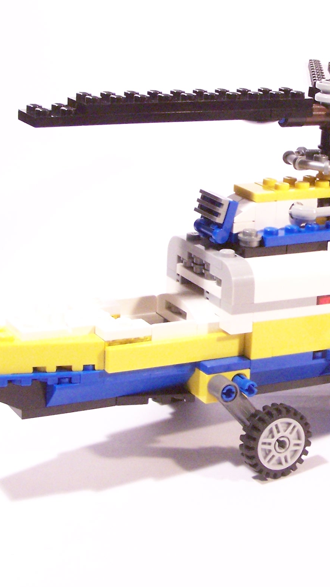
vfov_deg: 24.7
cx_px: 365
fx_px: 1338
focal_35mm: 86
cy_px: 228
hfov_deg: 13.8
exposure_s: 1/20
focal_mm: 8
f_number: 3.6
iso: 400
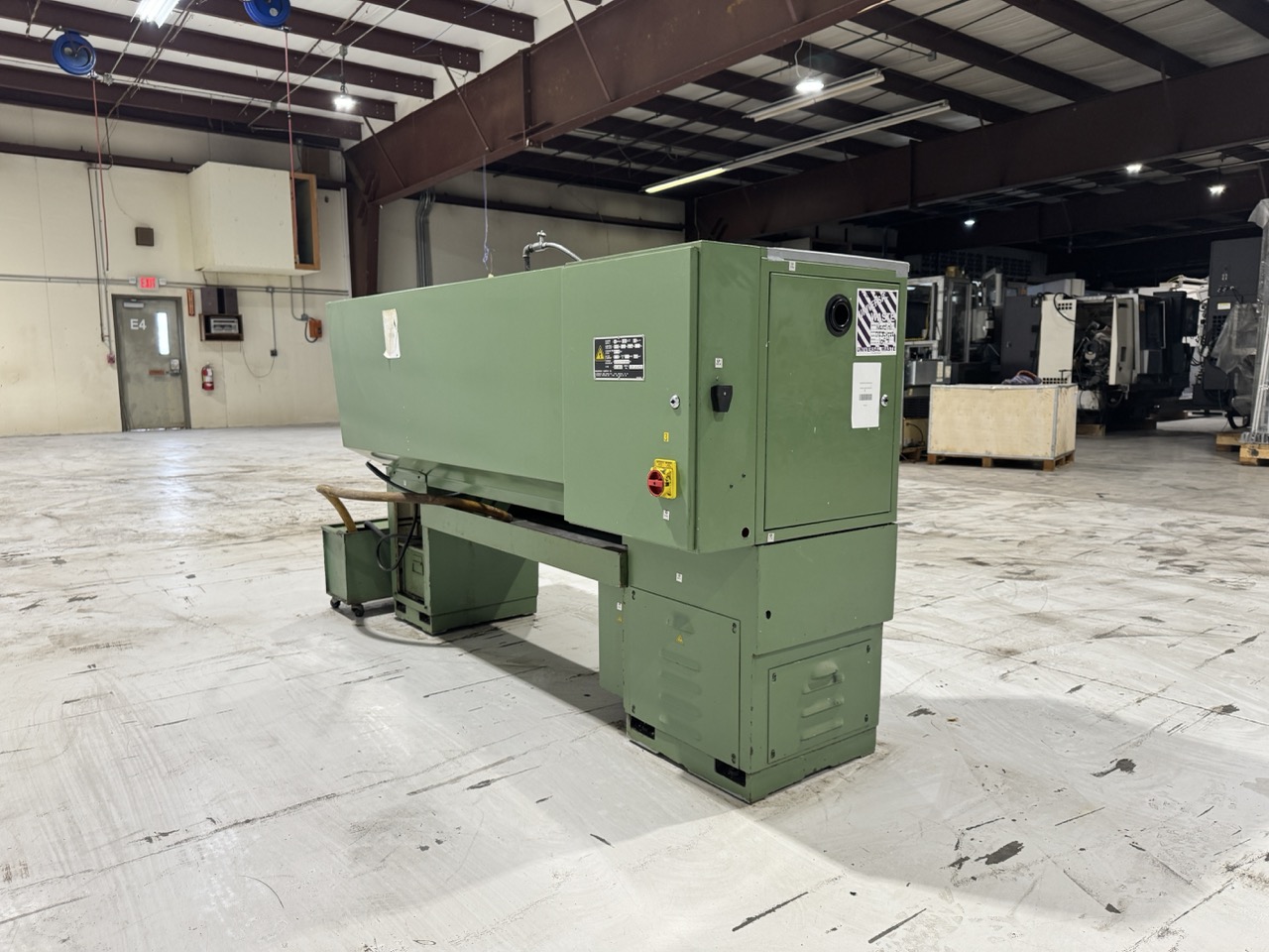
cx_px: 634
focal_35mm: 24
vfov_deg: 56.8
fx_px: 880
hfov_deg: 71.6
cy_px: 476
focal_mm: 6.76
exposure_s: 1/120
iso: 160
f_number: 1.78
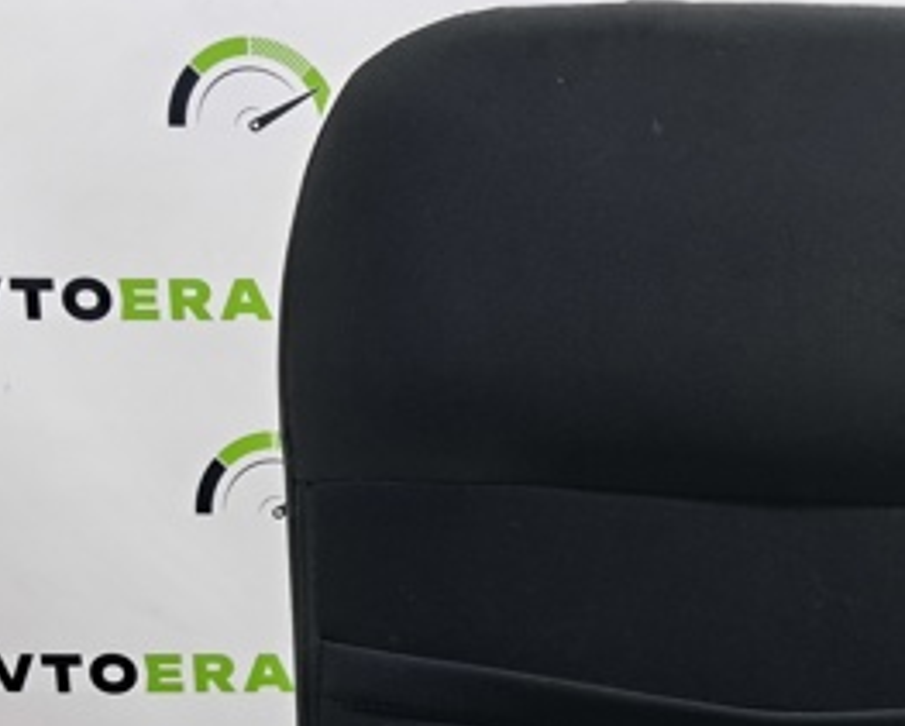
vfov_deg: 22.5
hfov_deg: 28.1
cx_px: 857
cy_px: 800
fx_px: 1716
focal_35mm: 64
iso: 100
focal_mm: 4
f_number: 1.8
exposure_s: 1/50
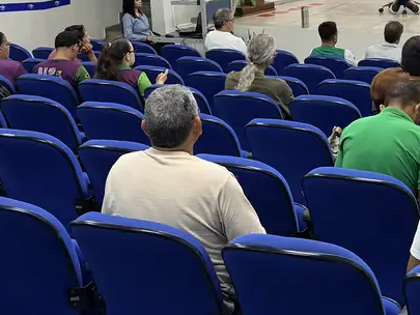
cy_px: 50
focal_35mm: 83
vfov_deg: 17.6
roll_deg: +3.5
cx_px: 283
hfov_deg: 23.4
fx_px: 1007
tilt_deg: -12.8
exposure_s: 1/60
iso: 200
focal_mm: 6.76
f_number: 1.78
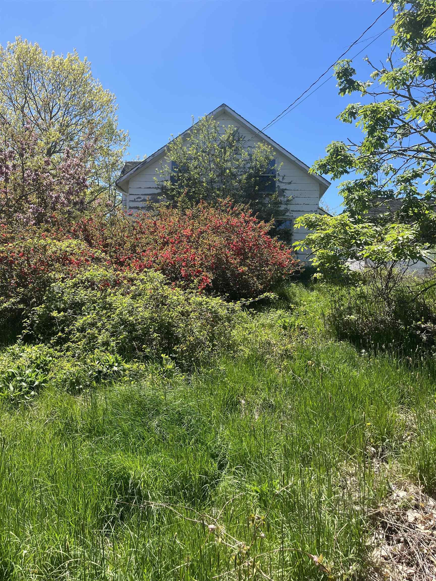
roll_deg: -2.1
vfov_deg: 67.3
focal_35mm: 26
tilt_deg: +2.1
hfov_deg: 53.1
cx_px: 218
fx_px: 437
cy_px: 290
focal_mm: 5.1
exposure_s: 1/1832
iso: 50
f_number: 1.6
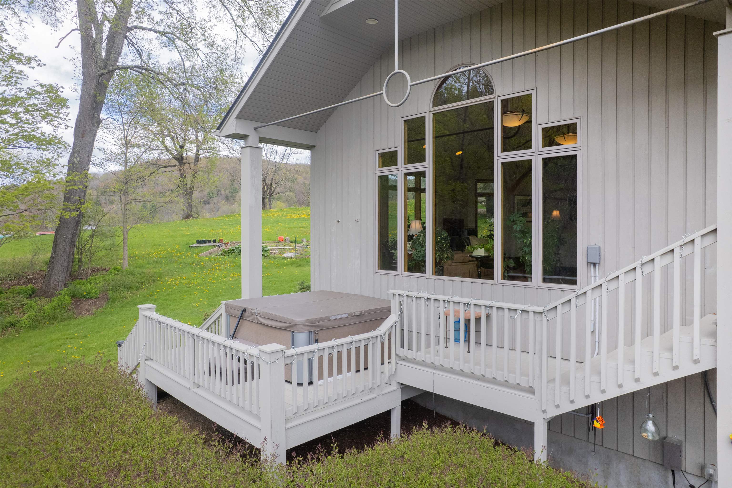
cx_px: 366
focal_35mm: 22
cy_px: 244
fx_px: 447
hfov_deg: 78.6
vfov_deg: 57.2
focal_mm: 8.38
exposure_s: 1/60
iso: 140
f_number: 2.8
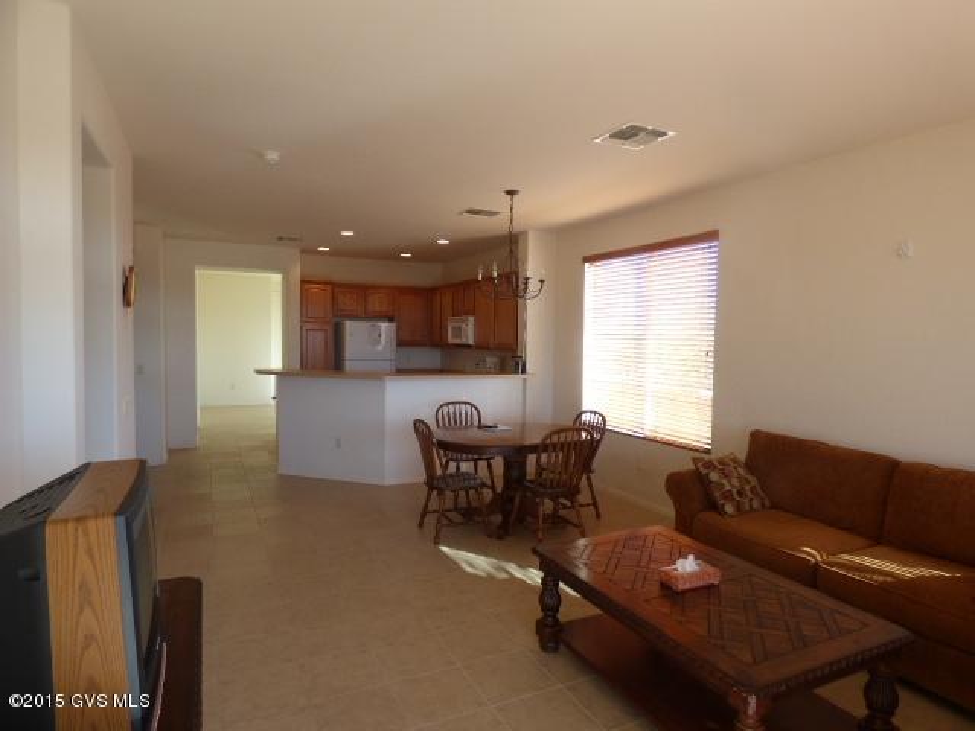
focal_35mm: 20
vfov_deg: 66.0
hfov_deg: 81.7
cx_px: 488
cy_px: 366
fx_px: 563
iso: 100
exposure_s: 1/80
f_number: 2.8
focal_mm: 3.58
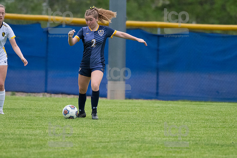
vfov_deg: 2.3
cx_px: 118
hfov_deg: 3.5
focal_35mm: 585
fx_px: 3849
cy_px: 79
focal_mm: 390
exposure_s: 1/1600
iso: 4000
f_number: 5.6
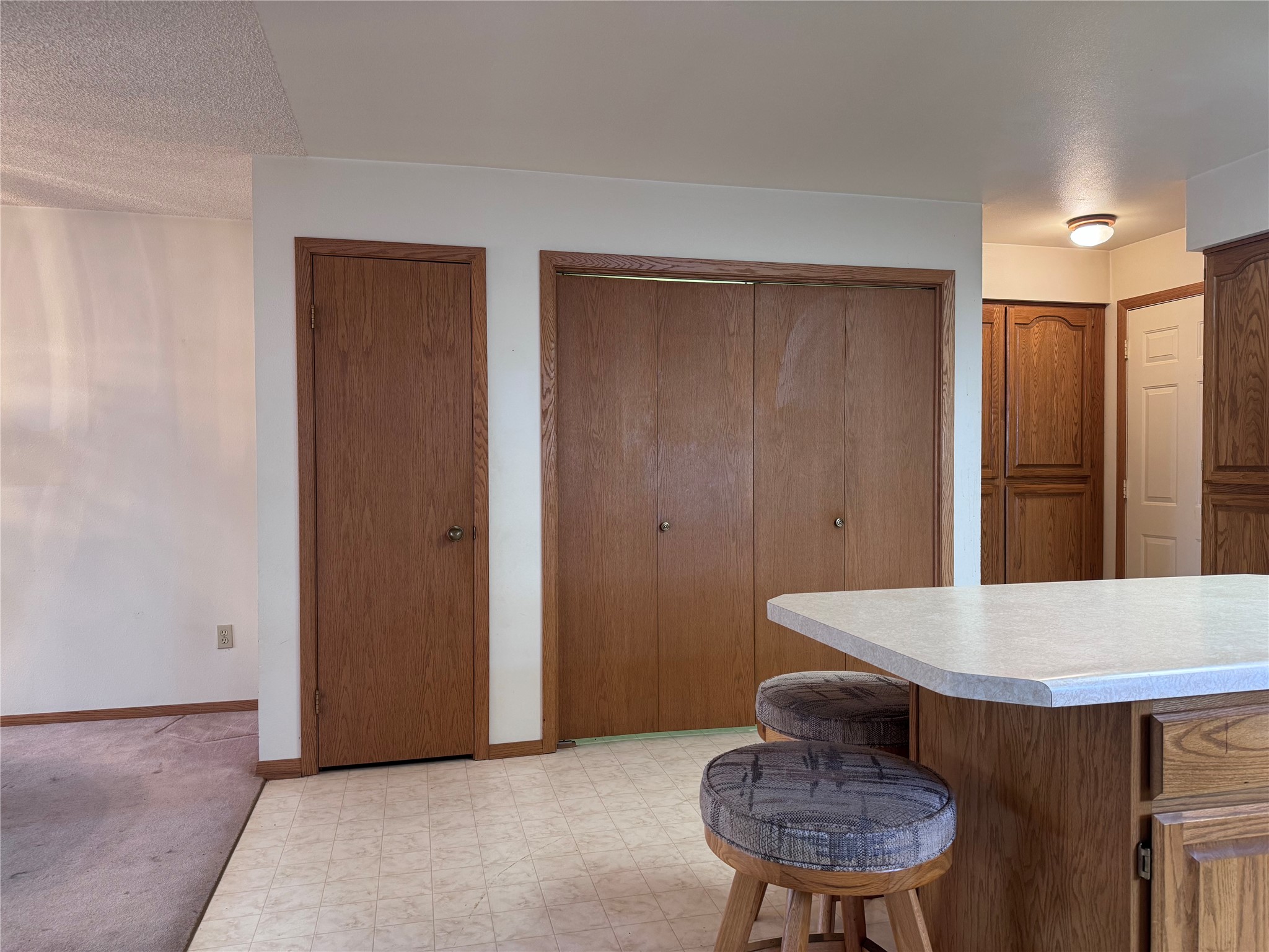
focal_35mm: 24
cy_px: 476
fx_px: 880
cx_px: 634
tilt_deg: -2.1
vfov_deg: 56.8
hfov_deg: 71.6
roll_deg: +0.0
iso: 200
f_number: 1.78
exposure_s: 1/60
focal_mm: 6.76
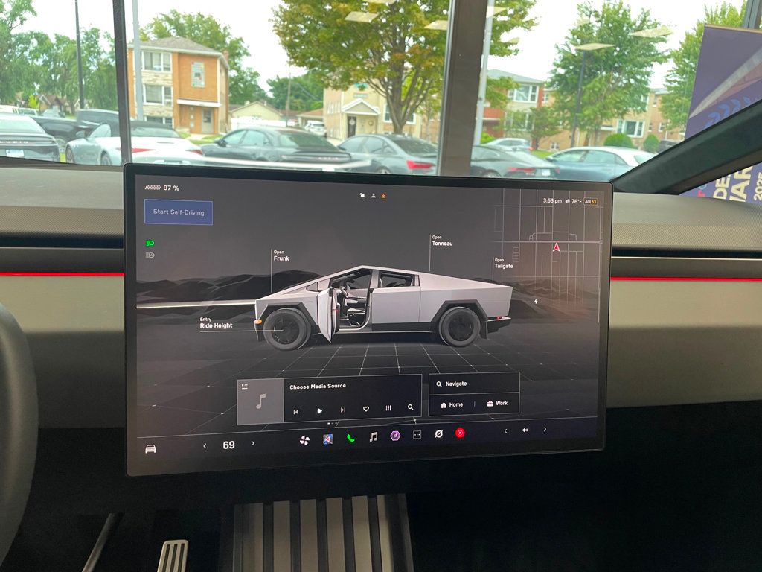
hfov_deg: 67.3
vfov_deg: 53.1
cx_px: 381
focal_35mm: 26
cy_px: 286
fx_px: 572
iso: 125
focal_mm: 4.2
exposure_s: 1/60
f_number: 1.6
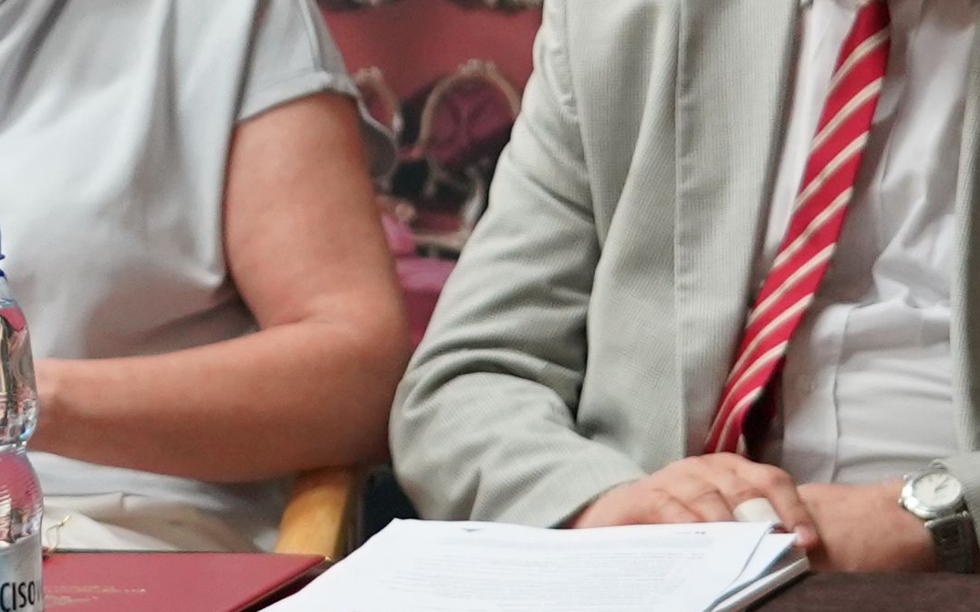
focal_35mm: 262
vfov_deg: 4.9
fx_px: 6997
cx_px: -302
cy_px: -717
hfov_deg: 7.9
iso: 2500
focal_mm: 46
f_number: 4
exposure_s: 1/160
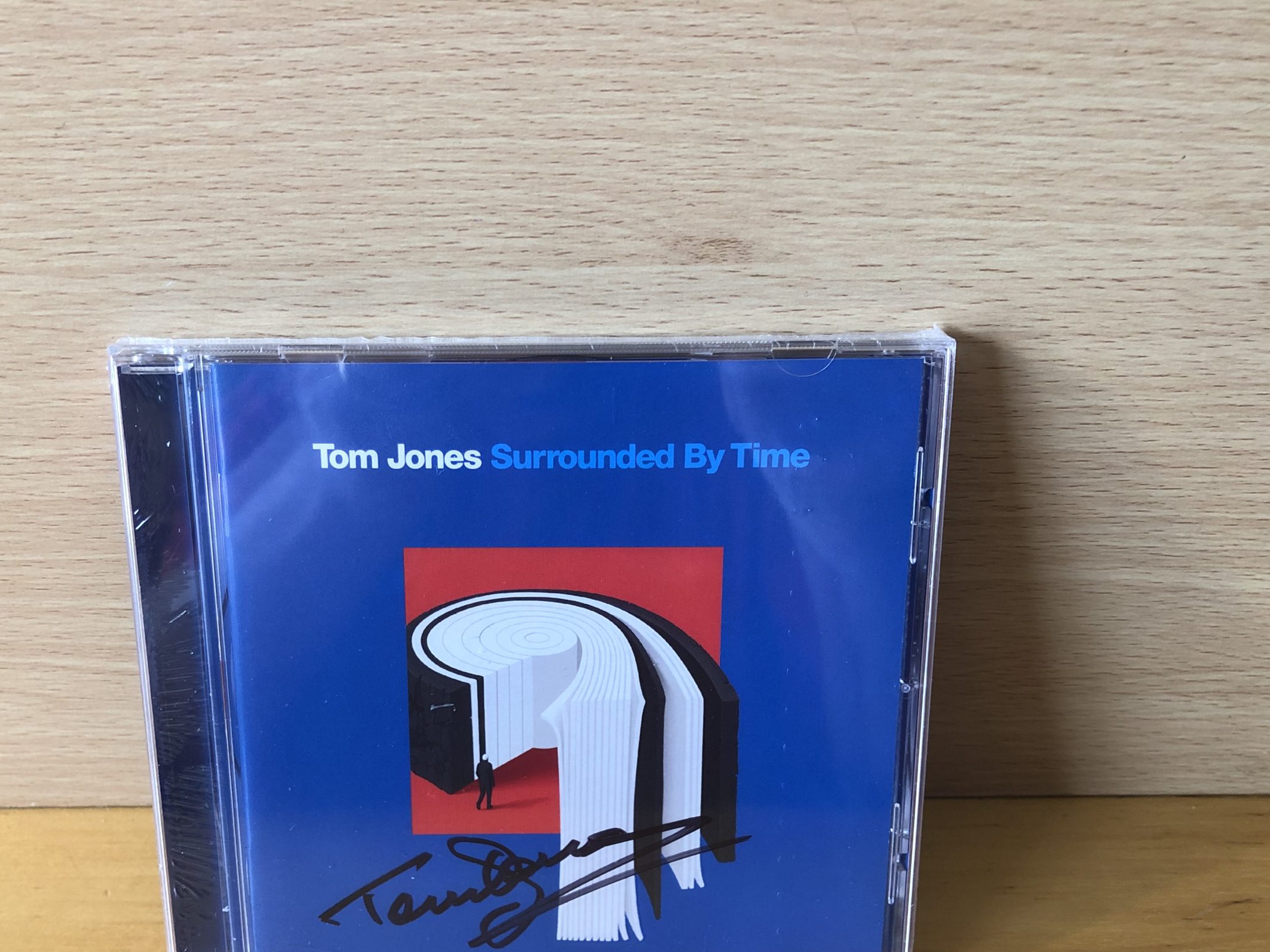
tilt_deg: -38.3
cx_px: 575
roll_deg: -0.3
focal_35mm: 34
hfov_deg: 53.9
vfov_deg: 41.6
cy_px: 572
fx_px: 1247
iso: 40
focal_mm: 3.99
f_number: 1.8
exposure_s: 1/17
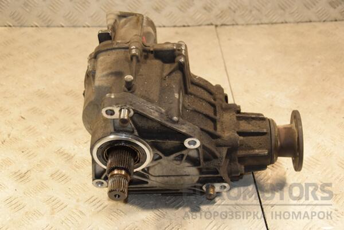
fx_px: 573
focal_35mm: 60
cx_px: 172
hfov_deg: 33.4
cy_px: 115
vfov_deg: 22.6
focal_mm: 40
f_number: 4.8
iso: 800
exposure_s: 1/160
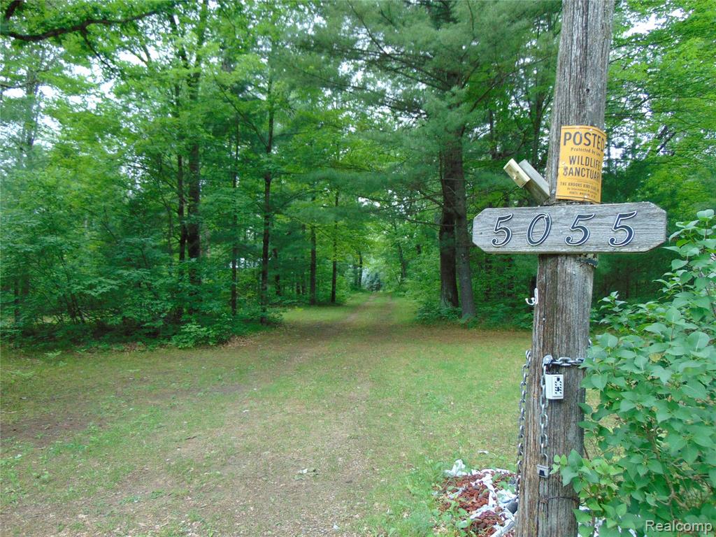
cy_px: 268
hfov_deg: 69.4
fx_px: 517
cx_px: 358
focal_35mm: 25
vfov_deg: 54.9
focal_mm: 4.5
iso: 100
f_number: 3
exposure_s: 1/60
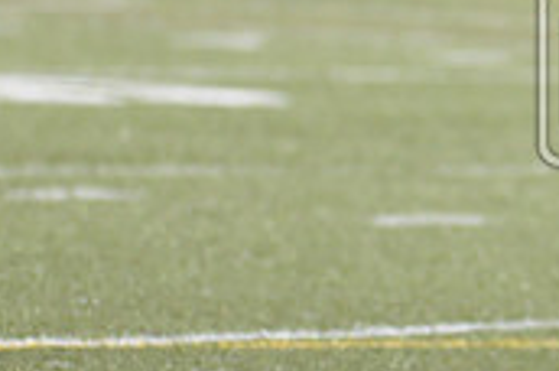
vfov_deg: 1.4
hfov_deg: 2.0
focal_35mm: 1011
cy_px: 93
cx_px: 926
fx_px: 15669
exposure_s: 1/6400
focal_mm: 200
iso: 1600
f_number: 4
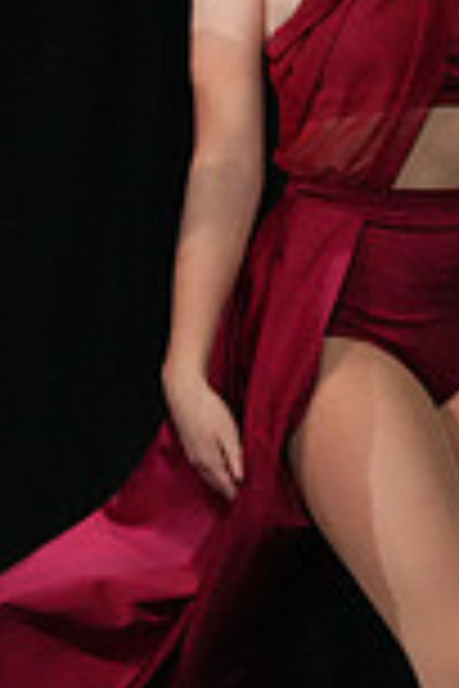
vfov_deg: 1.8
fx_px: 21763
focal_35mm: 1138
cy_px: 335
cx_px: -738
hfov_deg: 1.2
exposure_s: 1/1250
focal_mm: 300
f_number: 3.5
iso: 16000
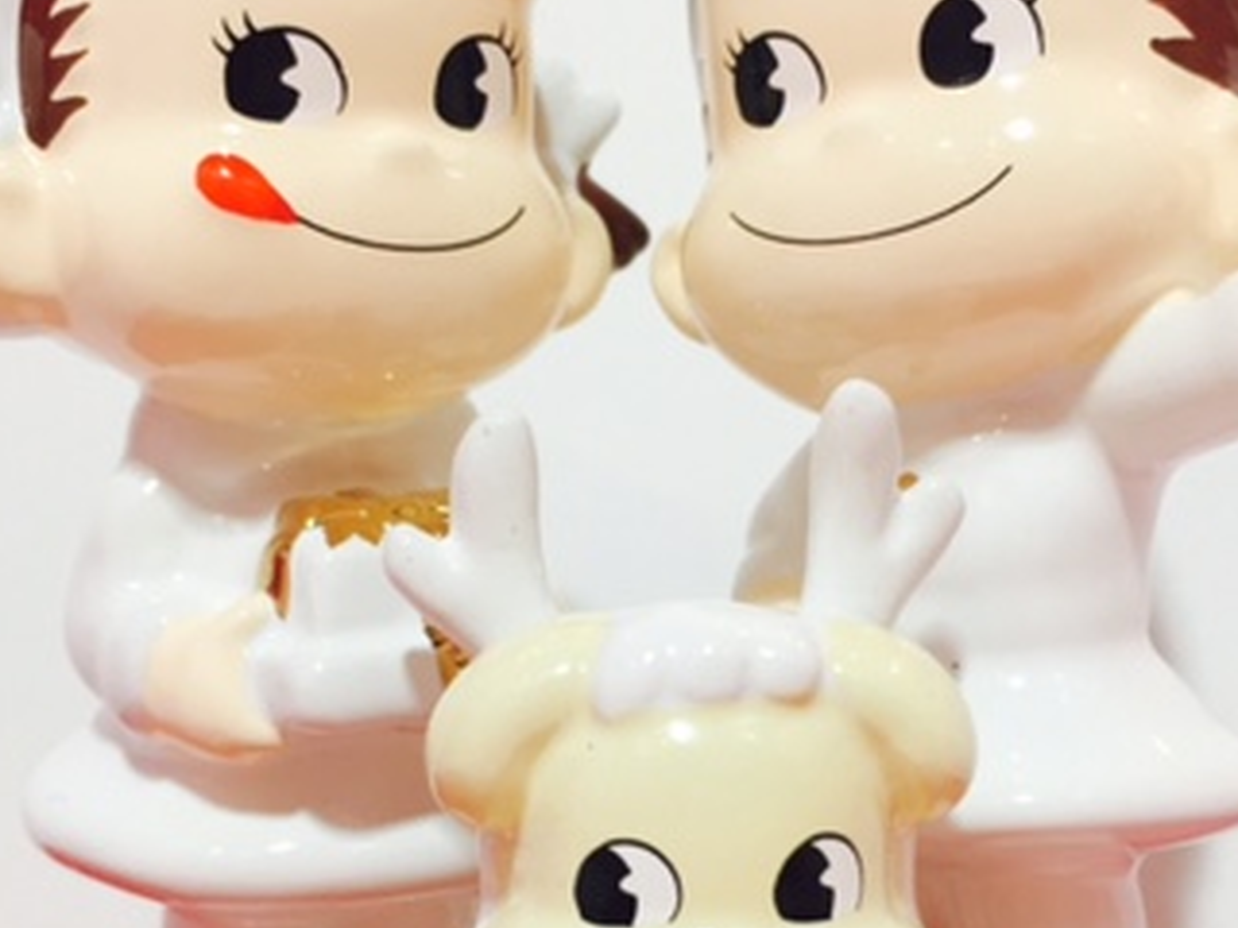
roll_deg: -1.5
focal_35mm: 58
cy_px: 673
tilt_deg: -5.0
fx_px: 2074
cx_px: 662
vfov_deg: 25.0
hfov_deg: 33.2
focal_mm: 4.15
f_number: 2.2
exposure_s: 1/33
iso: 80
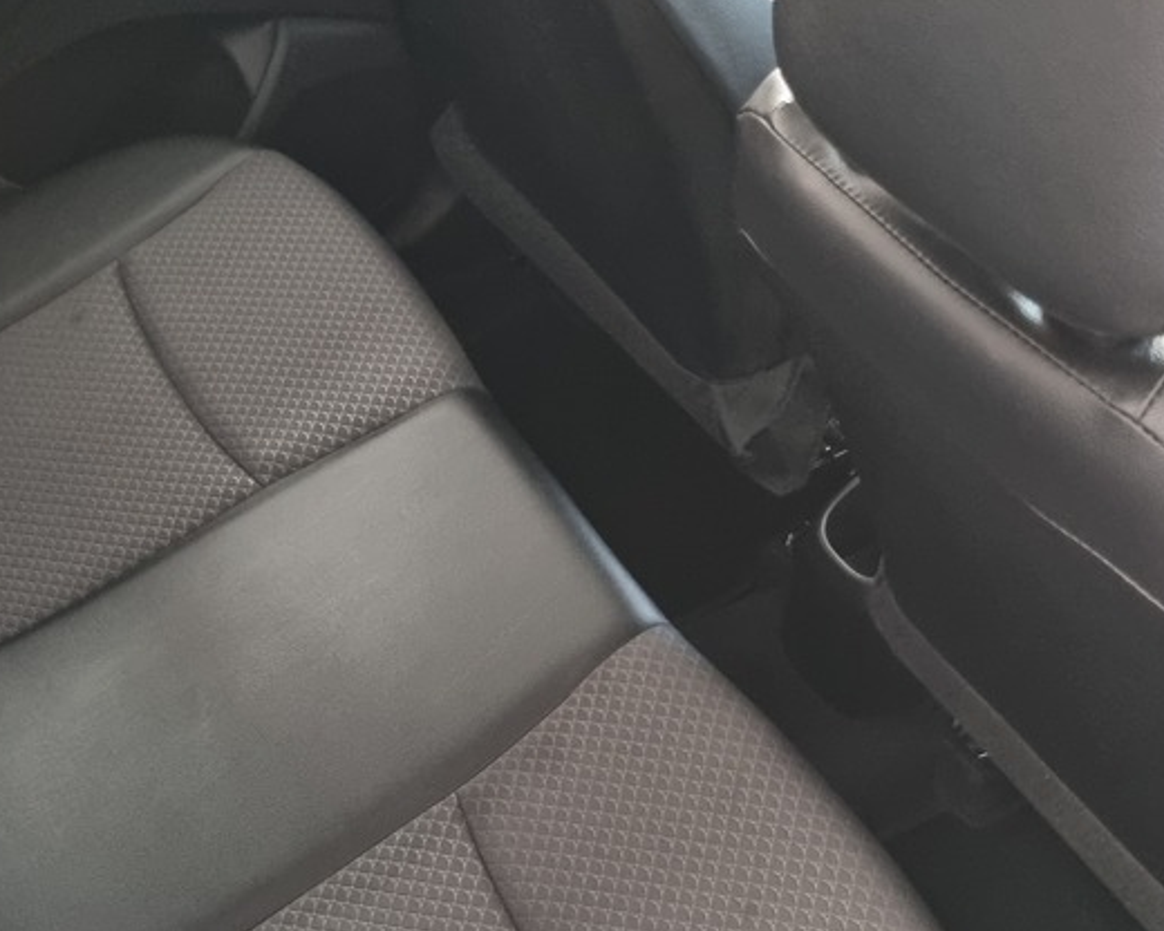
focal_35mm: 50
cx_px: 611
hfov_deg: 37.3
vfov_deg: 30.1
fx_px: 1722
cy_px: 582
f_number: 1.8
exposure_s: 1/25
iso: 640
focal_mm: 5.4
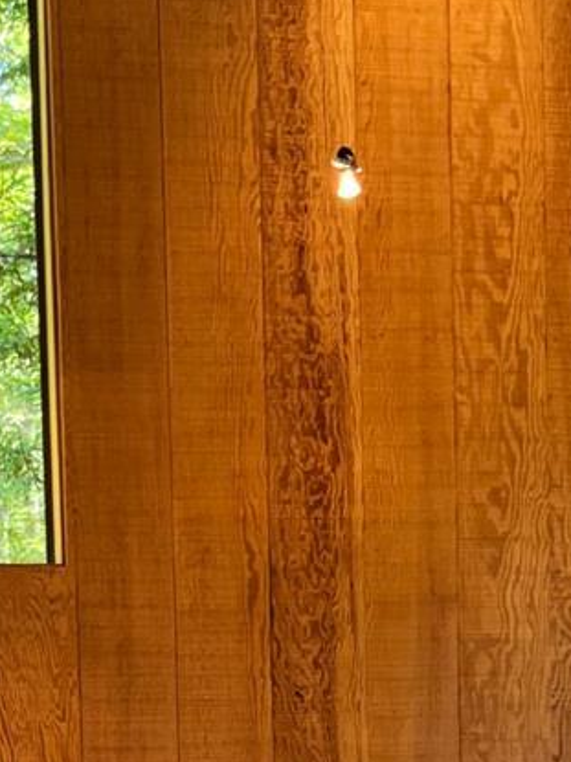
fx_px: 2068
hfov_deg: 15.7
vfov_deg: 19.0
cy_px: 1045
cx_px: 162
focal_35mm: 94
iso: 80
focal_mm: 5.1
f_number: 1.6
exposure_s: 1/60
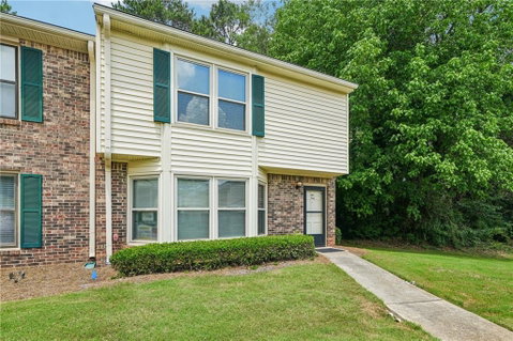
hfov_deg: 96.8
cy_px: 170
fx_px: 228
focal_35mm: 16
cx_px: 256
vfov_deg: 73.7
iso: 100
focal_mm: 16
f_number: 8
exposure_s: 1/80
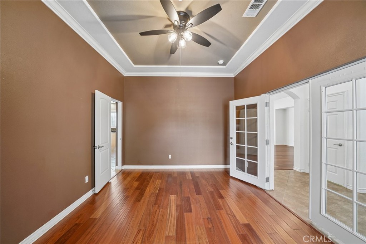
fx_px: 122
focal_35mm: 12
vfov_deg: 90.0
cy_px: 122
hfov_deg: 112.6
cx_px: 183
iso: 400
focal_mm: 12
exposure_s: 1/3.33
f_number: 8
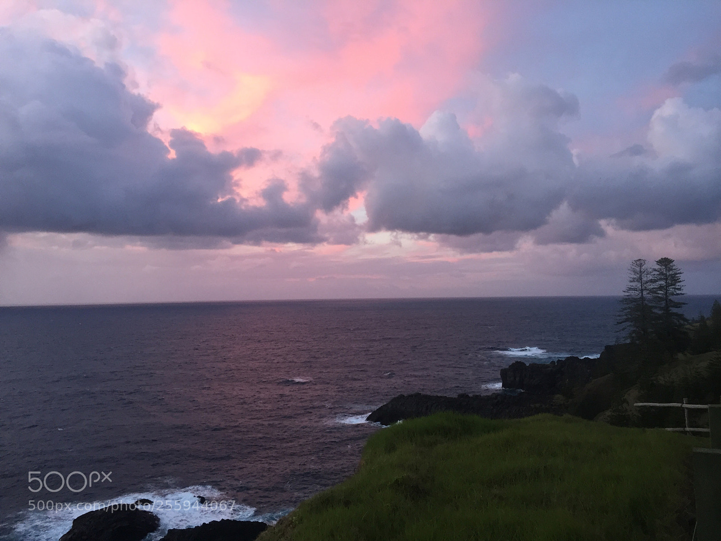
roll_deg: +2.1
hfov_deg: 61.7
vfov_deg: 48.2
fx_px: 604
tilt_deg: +3.1
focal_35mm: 29
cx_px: 360
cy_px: 270
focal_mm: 4.15
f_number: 2.2
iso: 125
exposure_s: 1/33
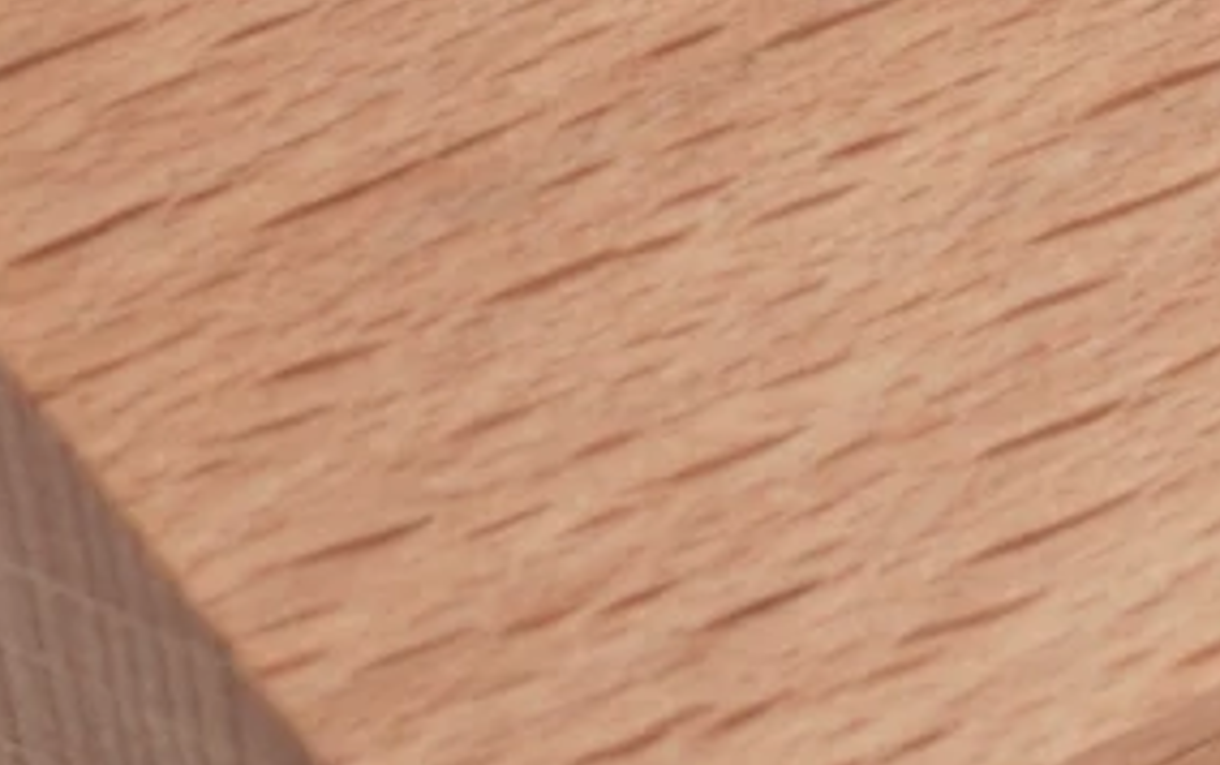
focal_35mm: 482
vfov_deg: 2.7
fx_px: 16025
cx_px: 2111
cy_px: -417
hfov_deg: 4.3
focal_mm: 35
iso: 125
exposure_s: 1/160
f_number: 8
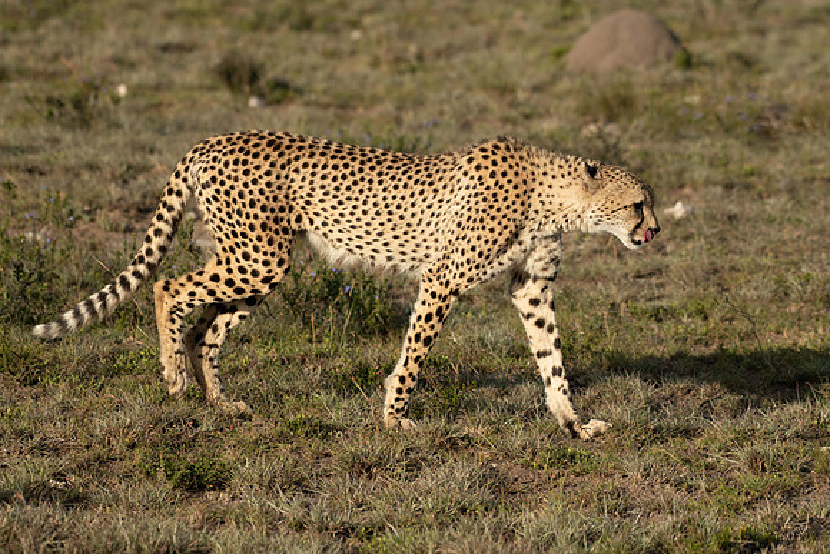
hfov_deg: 8.9
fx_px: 5338
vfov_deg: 5.9
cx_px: 460
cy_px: 254
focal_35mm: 231
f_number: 5.6
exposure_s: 1/1250
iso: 250
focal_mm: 200
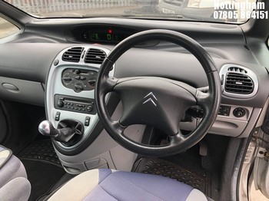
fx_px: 217
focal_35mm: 28
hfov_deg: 63.5
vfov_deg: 49.7
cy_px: 100
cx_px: 134
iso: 64
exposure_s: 1/120
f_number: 1.8
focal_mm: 4
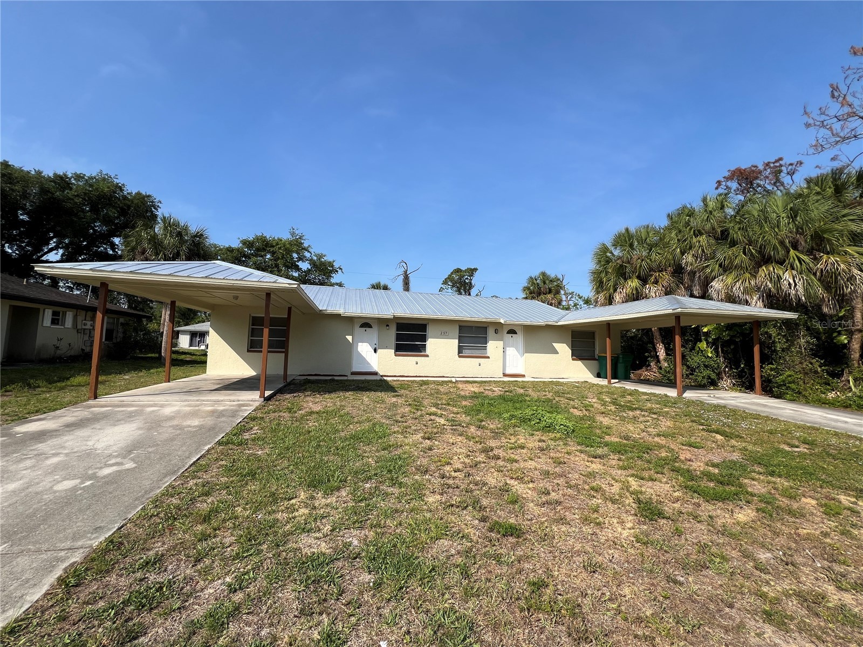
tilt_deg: +3.6
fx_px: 324
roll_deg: -2.1
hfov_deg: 106.2
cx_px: 432
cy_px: 324
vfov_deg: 89.9
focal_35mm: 13
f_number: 1.8
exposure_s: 1/2016
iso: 32
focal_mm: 1.57
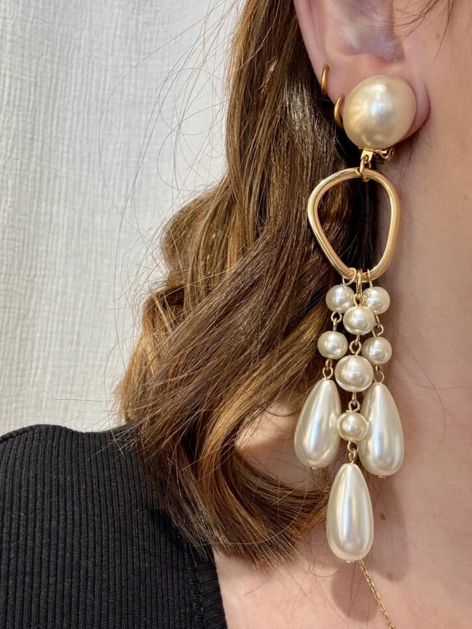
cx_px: 224
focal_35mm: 32
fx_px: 582
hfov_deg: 44.1
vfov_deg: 56.8
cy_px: 312
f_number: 1.9
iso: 64
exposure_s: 1/50
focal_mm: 2.69
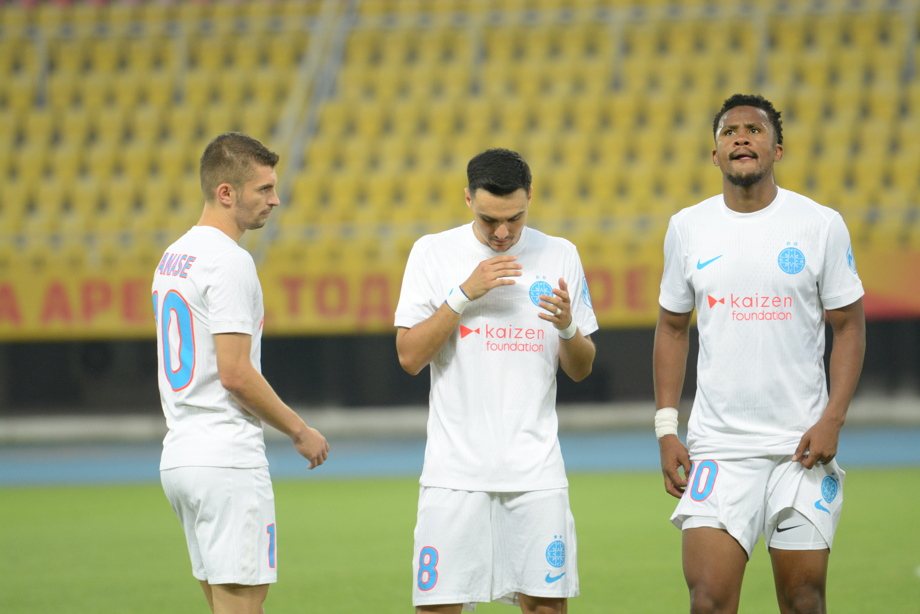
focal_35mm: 300
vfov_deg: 4.6
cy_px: 307
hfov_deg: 6.9
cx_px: 460
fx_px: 7666
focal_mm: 200
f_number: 2.8
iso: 1600
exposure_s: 1/1000
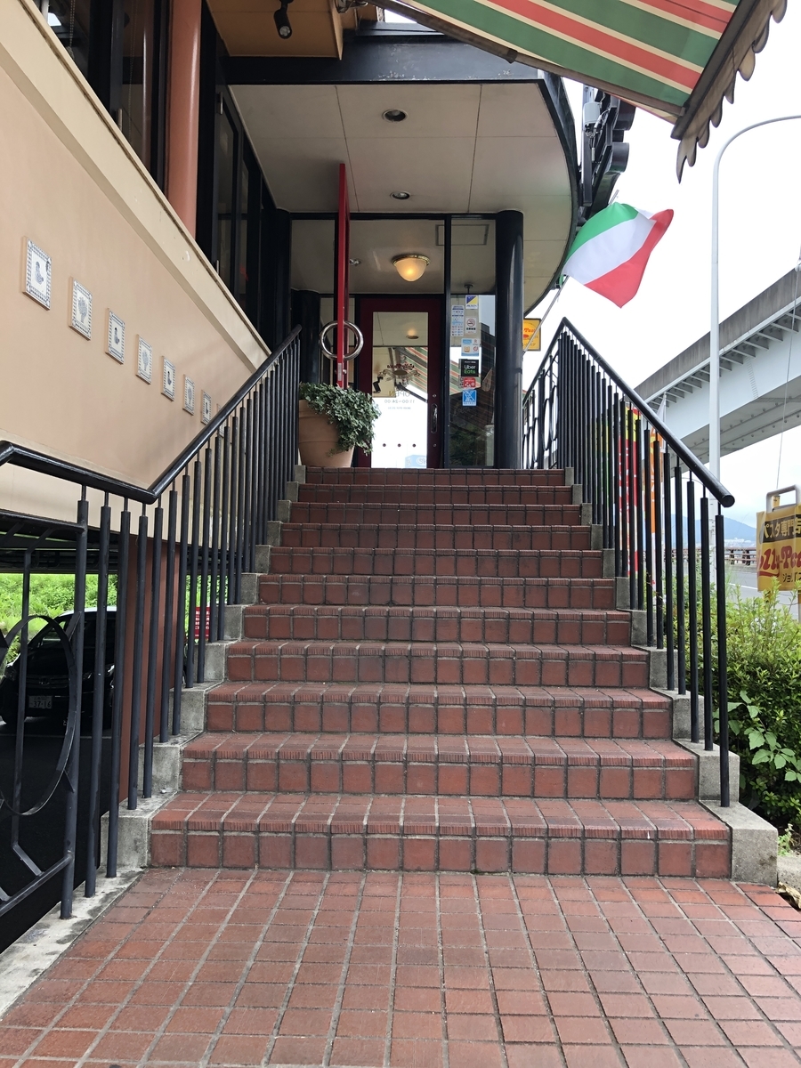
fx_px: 864
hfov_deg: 49.7
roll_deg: +0.8
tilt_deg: +5.9
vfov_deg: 63.4
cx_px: 400
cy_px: 534
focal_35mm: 28
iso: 32
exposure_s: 1/120
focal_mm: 3.99
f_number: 1.8
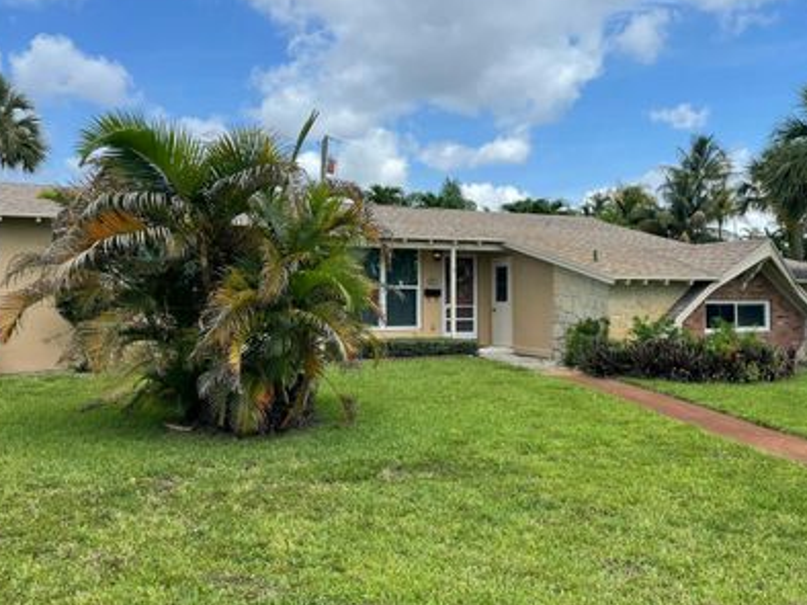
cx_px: 449
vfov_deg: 42.9
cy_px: 286
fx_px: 769
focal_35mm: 33
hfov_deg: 55.3
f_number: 1.6
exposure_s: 1/3401
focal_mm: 4.2
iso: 32
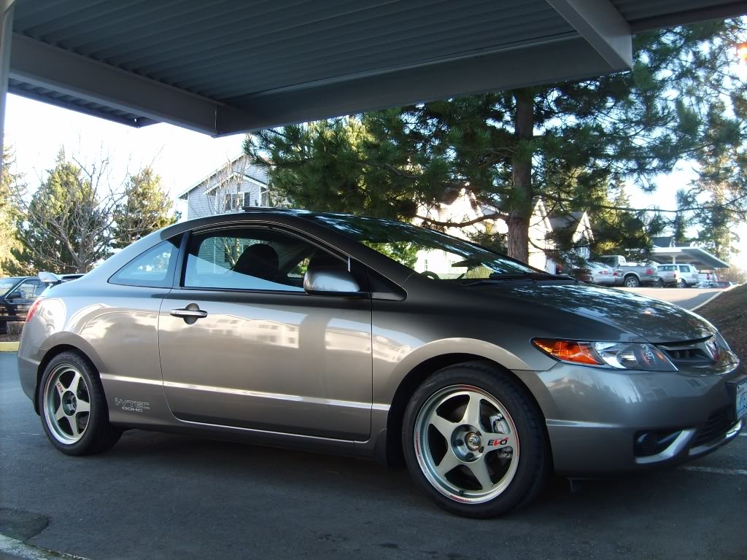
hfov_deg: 52.6
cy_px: 280
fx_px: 755
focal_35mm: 35
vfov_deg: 40.7
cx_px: 374
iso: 50
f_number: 2.8
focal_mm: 5.8
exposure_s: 1/90
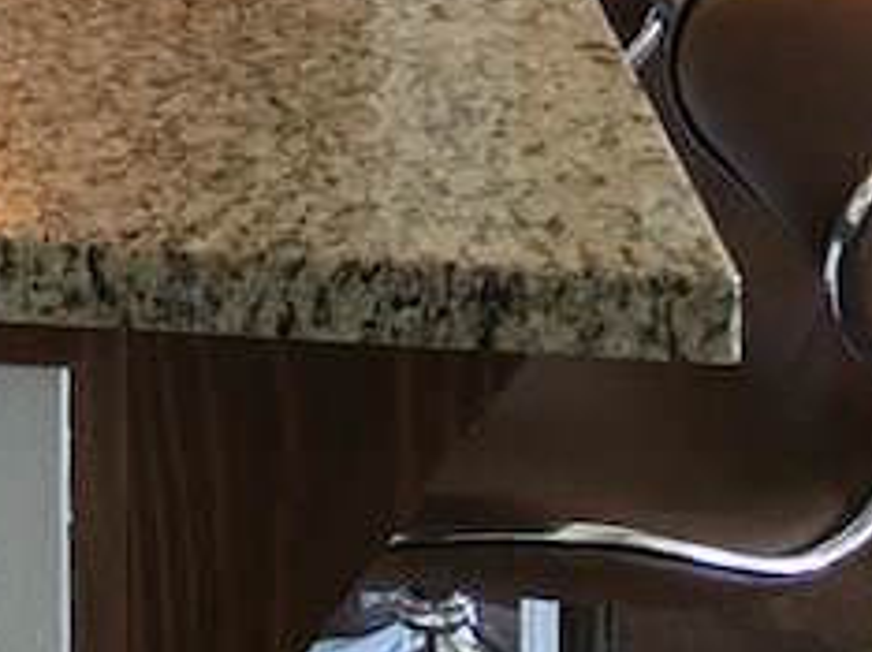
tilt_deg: -7.1
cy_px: -507
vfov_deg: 11.2
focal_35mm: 124
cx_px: -544
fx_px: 3120
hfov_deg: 14.5
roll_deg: +1.7
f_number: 2.2
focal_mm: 4.2
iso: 200
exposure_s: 1/24
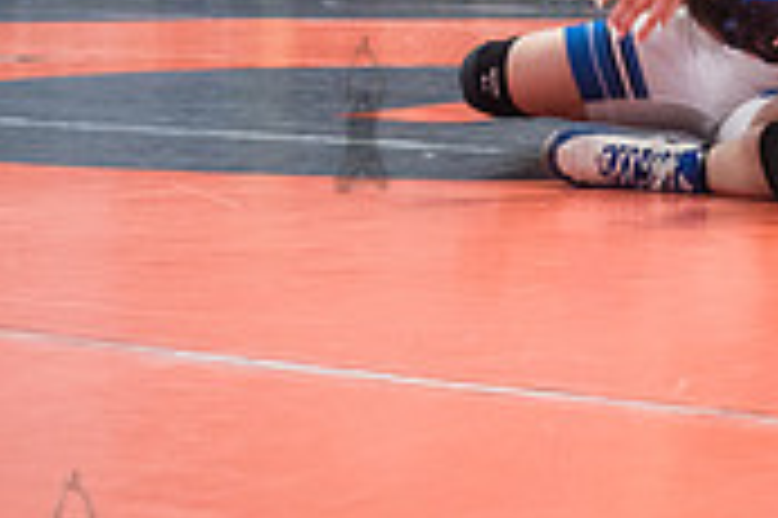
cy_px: -106
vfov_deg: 11.3
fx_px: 2569
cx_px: 940
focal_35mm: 119
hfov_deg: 16.5
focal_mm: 35
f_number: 4
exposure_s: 1/400
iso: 8000
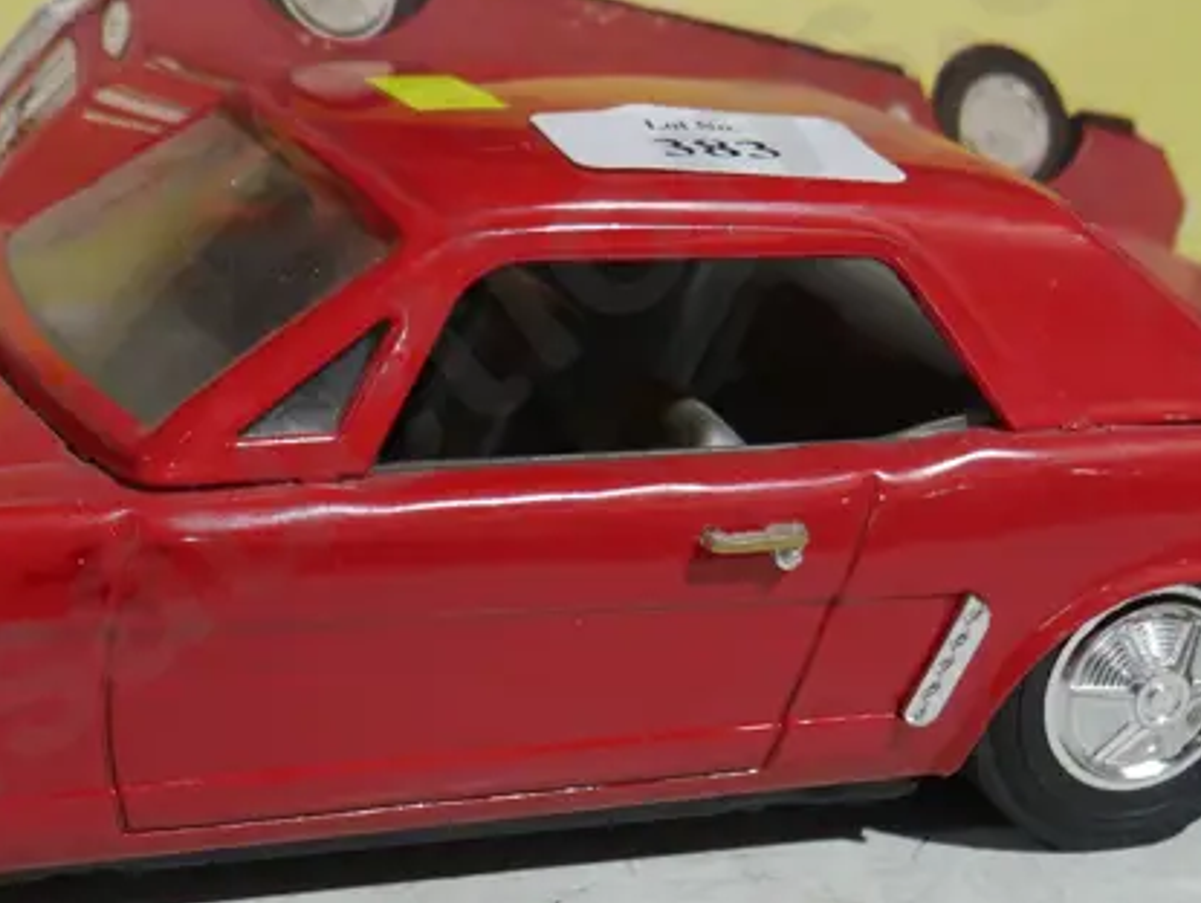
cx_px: 272
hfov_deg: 25.9
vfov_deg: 19.9
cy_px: 502
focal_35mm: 74
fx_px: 2570
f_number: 3.6
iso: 250
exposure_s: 1/60
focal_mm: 15
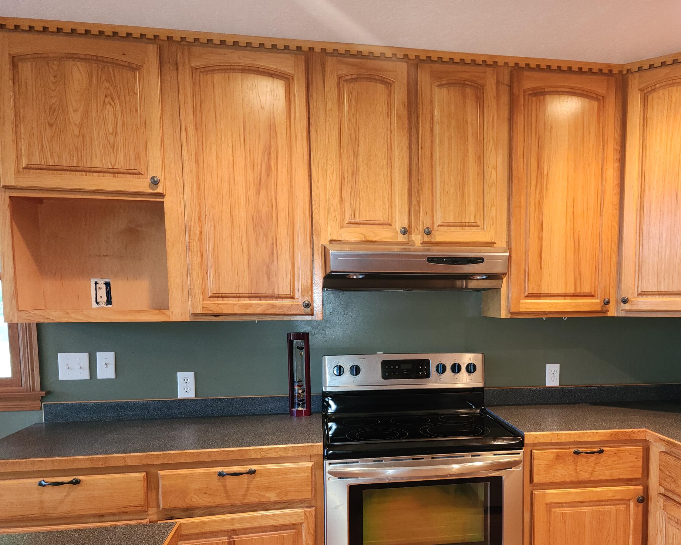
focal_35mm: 30
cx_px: 437
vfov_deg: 48.1
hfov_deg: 57.8
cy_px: 338
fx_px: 605
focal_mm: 6.4
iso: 125
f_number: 1.8
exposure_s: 1/15
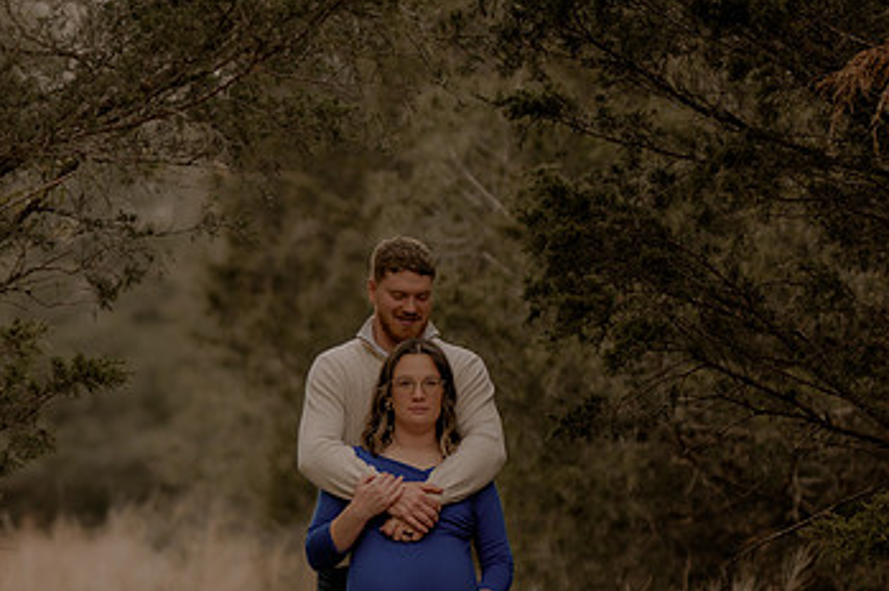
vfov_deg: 6.0
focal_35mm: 229
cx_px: 154
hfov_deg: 9.0
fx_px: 5650
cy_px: 458
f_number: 1.4
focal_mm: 85
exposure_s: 1/1600
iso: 200
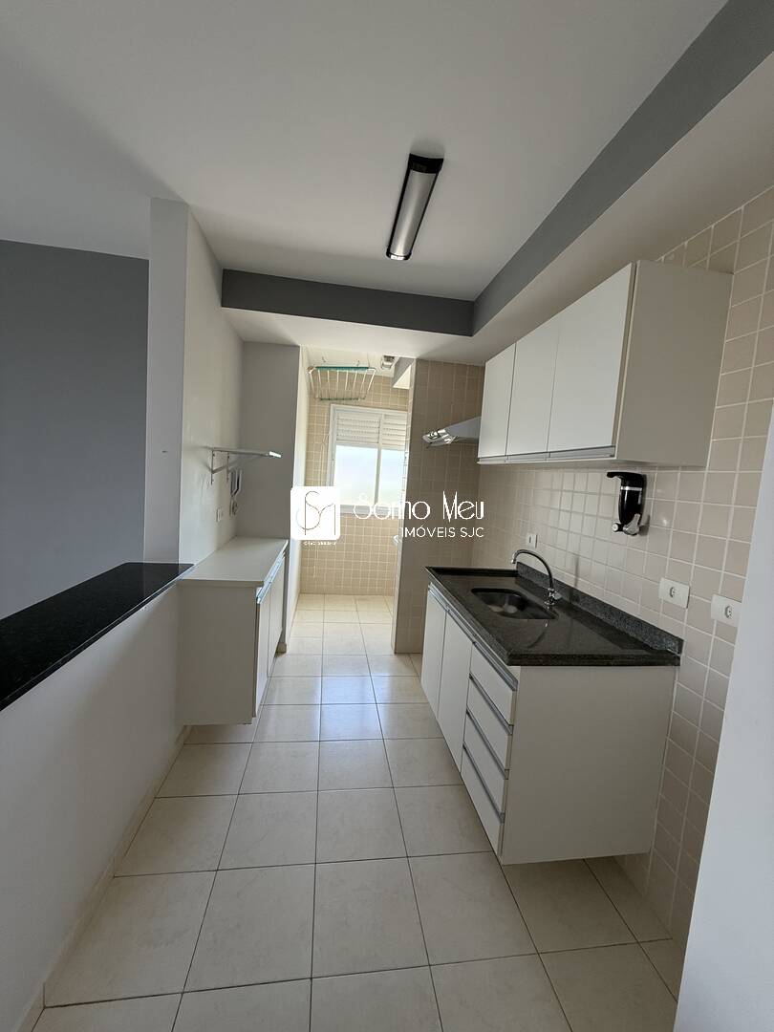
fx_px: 417
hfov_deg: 85.7
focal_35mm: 14
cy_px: 516
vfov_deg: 102.1
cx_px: 387
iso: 125
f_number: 2.2
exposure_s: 1/99
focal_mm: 2.22
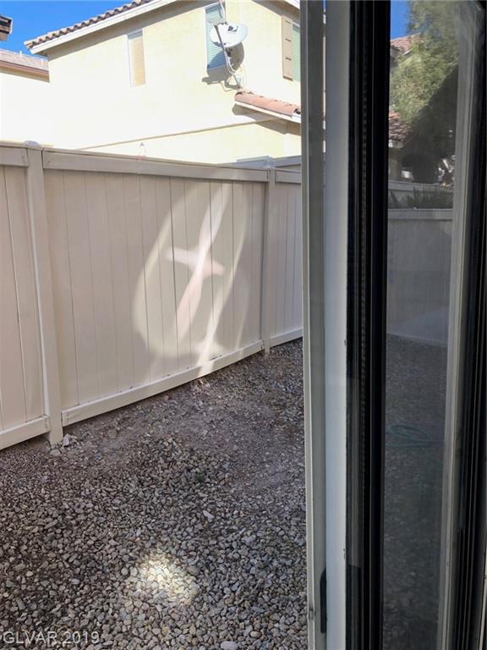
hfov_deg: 49.7
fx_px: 525
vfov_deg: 63.4
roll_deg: +2.9
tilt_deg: -11.0
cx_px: 244
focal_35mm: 28
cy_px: 325
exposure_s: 1/209
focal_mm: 4
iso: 20
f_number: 1.8
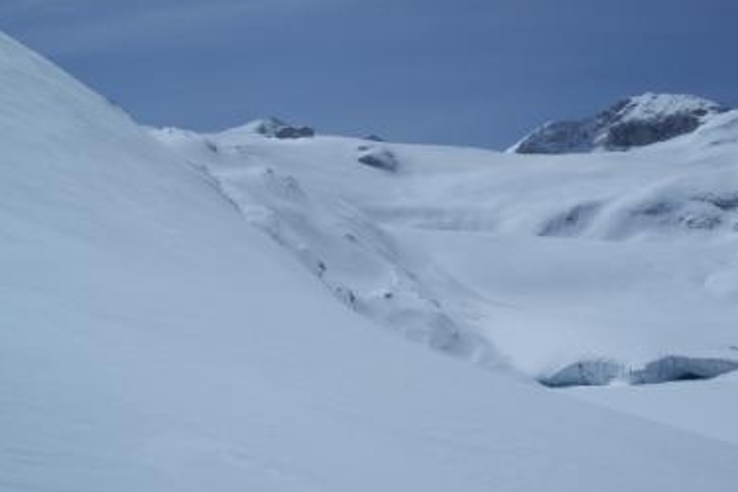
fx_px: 840
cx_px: 437
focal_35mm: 41
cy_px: 220
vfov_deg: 32.6
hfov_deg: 47.2
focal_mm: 7.1
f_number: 5.6
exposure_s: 1/2000
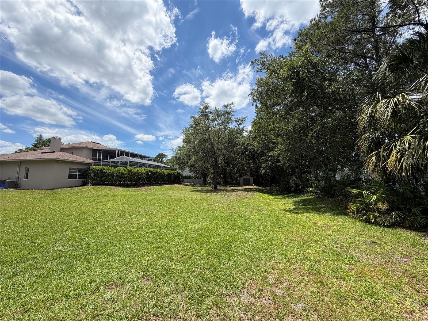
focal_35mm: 14
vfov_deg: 85.7
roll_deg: +2.0
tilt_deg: +7.7
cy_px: 160
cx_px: 214
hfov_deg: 102.1
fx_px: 173
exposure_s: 1/1050
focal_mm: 2.22
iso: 20
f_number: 2.2
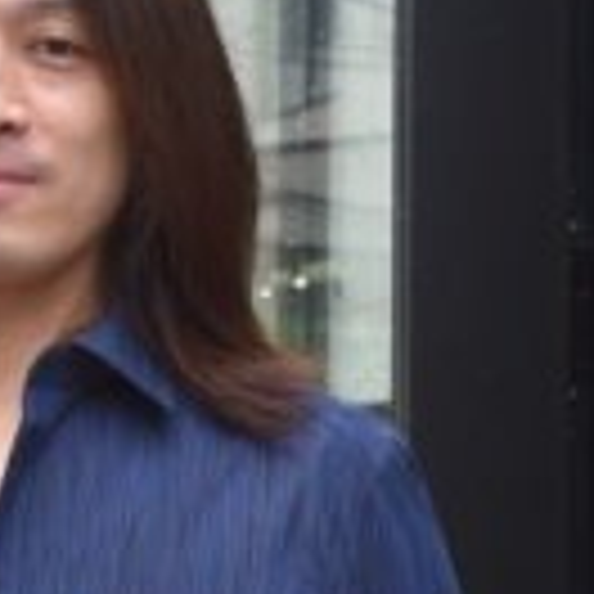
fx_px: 2582
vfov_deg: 12.9
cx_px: 504
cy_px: 657
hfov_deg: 13.0
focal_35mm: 133
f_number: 5.6
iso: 280
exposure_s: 1/125
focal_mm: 18
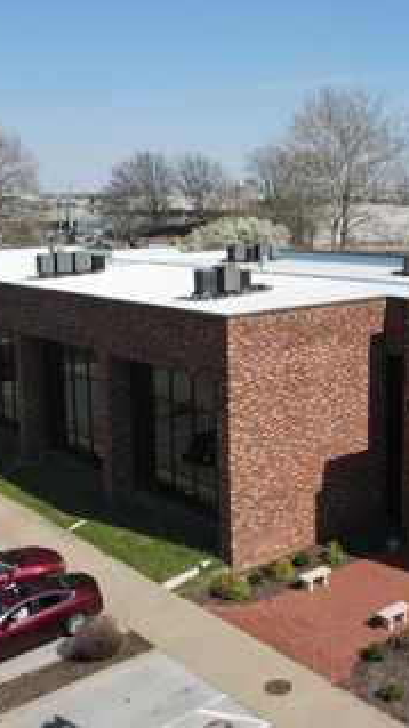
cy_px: 334
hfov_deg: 28.7
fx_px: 792
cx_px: 281
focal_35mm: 41
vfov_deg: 49.4
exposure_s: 1/1000
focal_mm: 4.5
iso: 100
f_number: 2.8
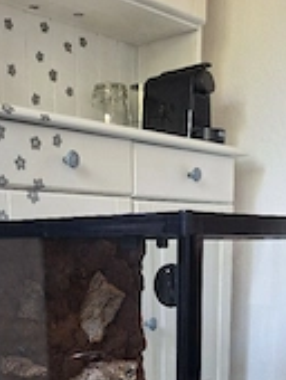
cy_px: 436
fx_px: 593
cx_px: 152
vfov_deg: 30.9
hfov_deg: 27.1
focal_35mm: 54
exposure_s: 1/50
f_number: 1.8
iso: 200
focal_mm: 5.54
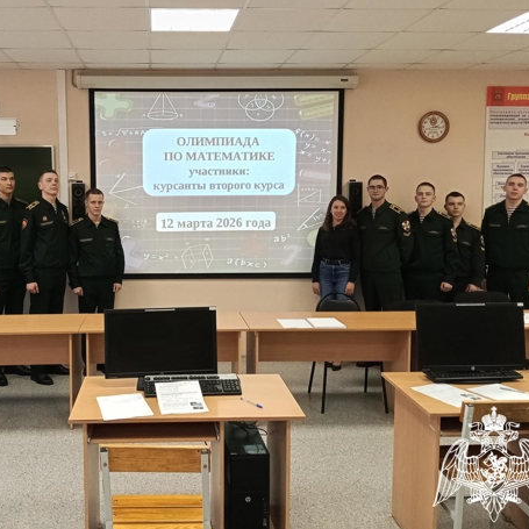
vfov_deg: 47.2
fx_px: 605
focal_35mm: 35
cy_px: 242
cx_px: 177
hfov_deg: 46.5
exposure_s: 1/50
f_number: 1.8
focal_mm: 3.98
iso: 250
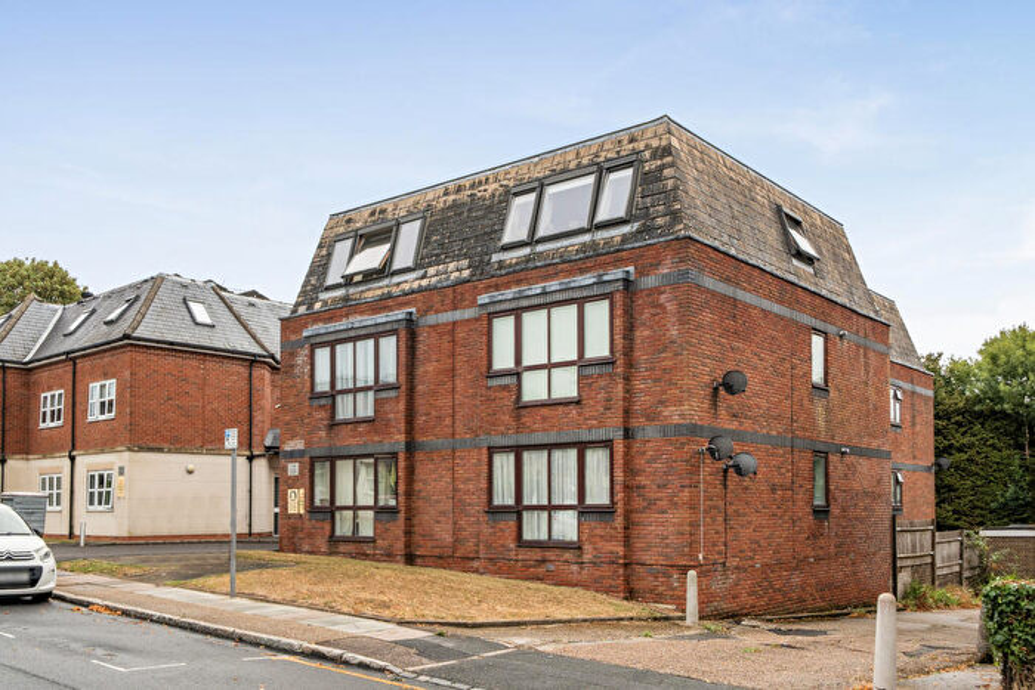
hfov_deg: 61.9
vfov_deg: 43.6
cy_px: 345
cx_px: 518
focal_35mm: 30
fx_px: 863
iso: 400
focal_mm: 20
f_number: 8
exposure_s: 1/200
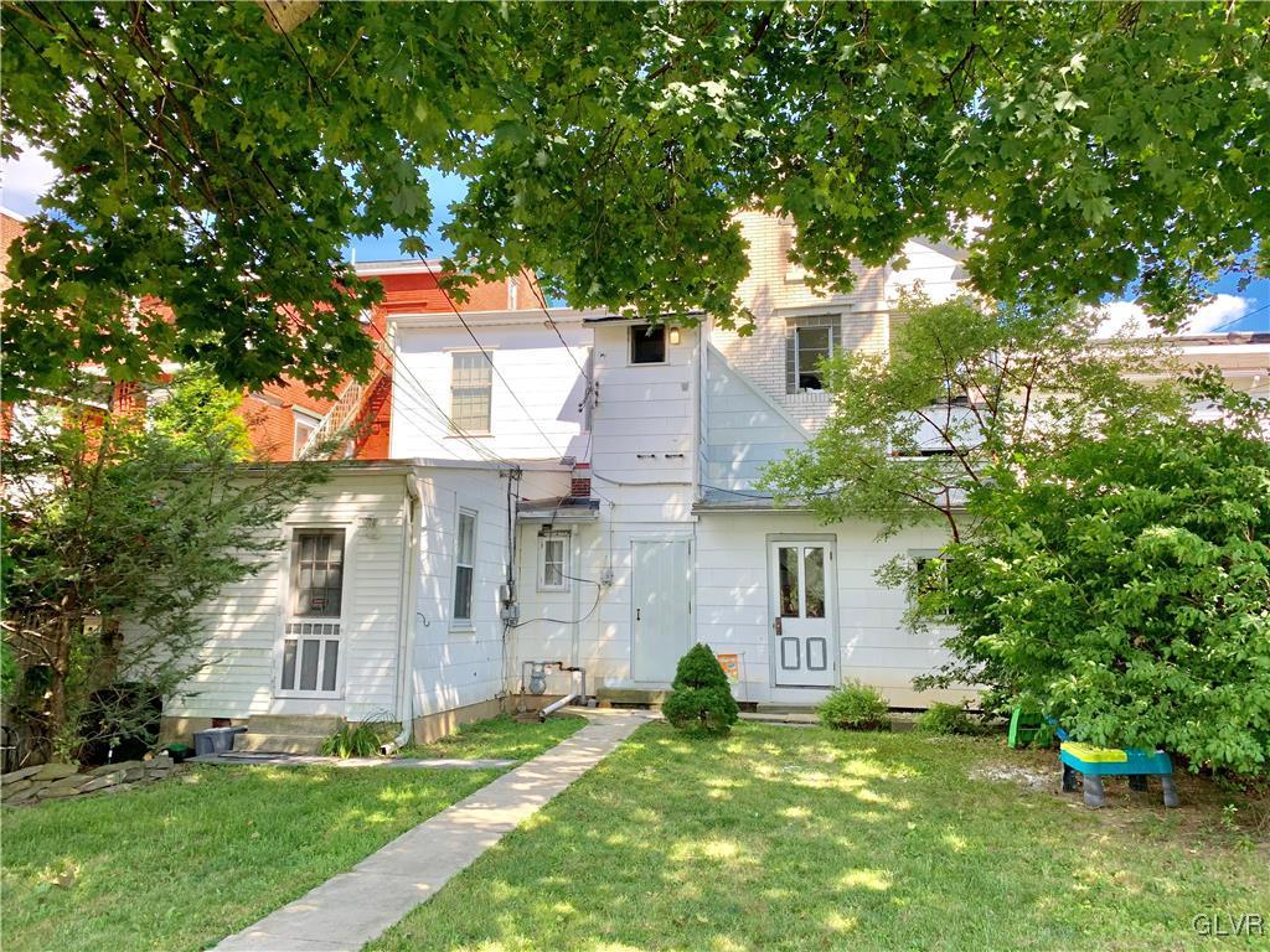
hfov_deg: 67.3
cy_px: 476
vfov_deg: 53.1
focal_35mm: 26
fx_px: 954
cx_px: 635
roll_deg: -1.5
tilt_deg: +9.9
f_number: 1.8
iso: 25
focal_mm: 4.25
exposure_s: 1/283
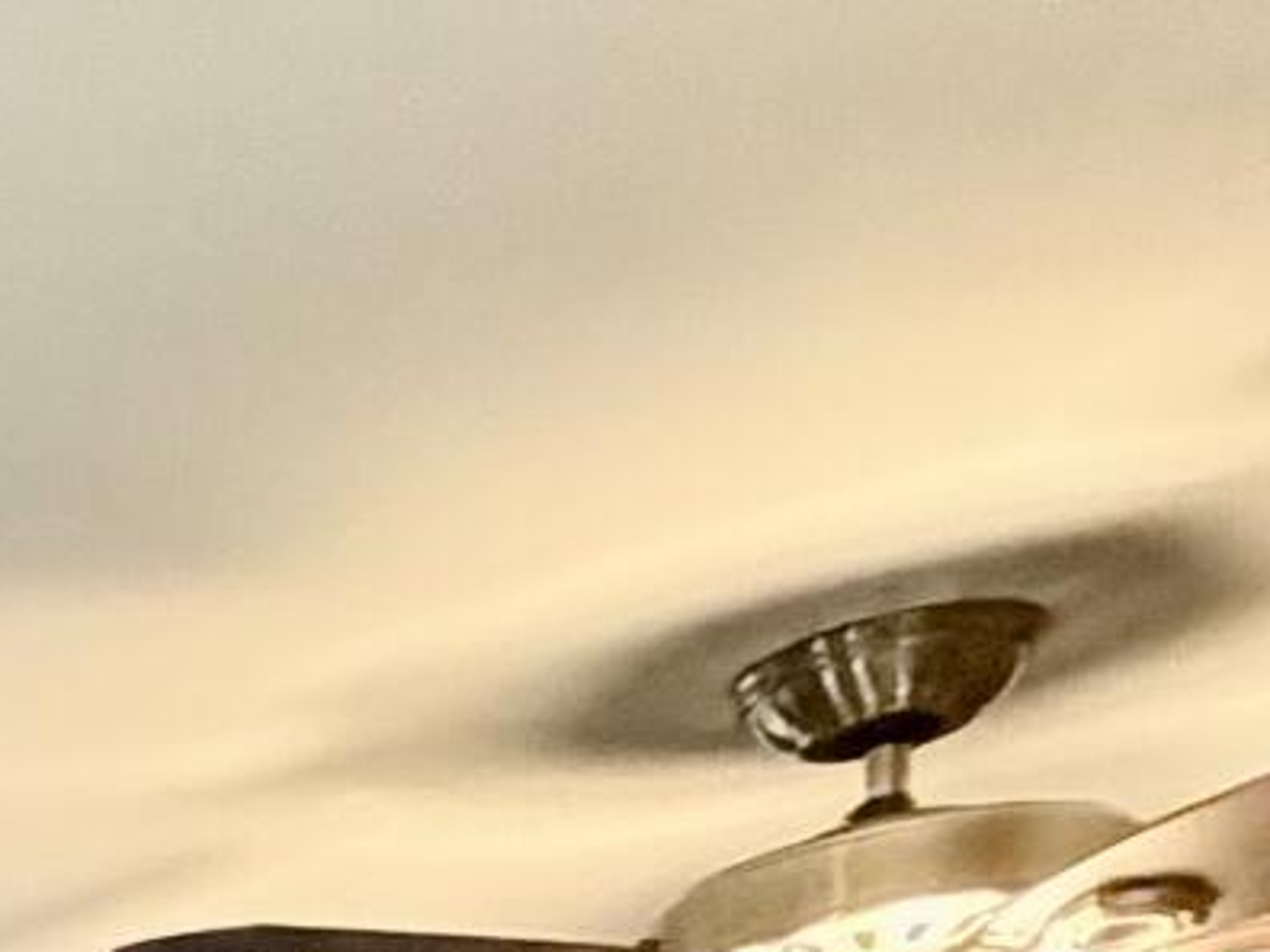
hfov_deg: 10.4
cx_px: -2848
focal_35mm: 106
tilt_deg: -1.1
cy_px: 2503
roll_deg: +0.2
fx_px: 3889
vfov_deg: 11.0
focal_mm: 2.22
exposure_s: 1/60
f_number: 2.2
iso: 500
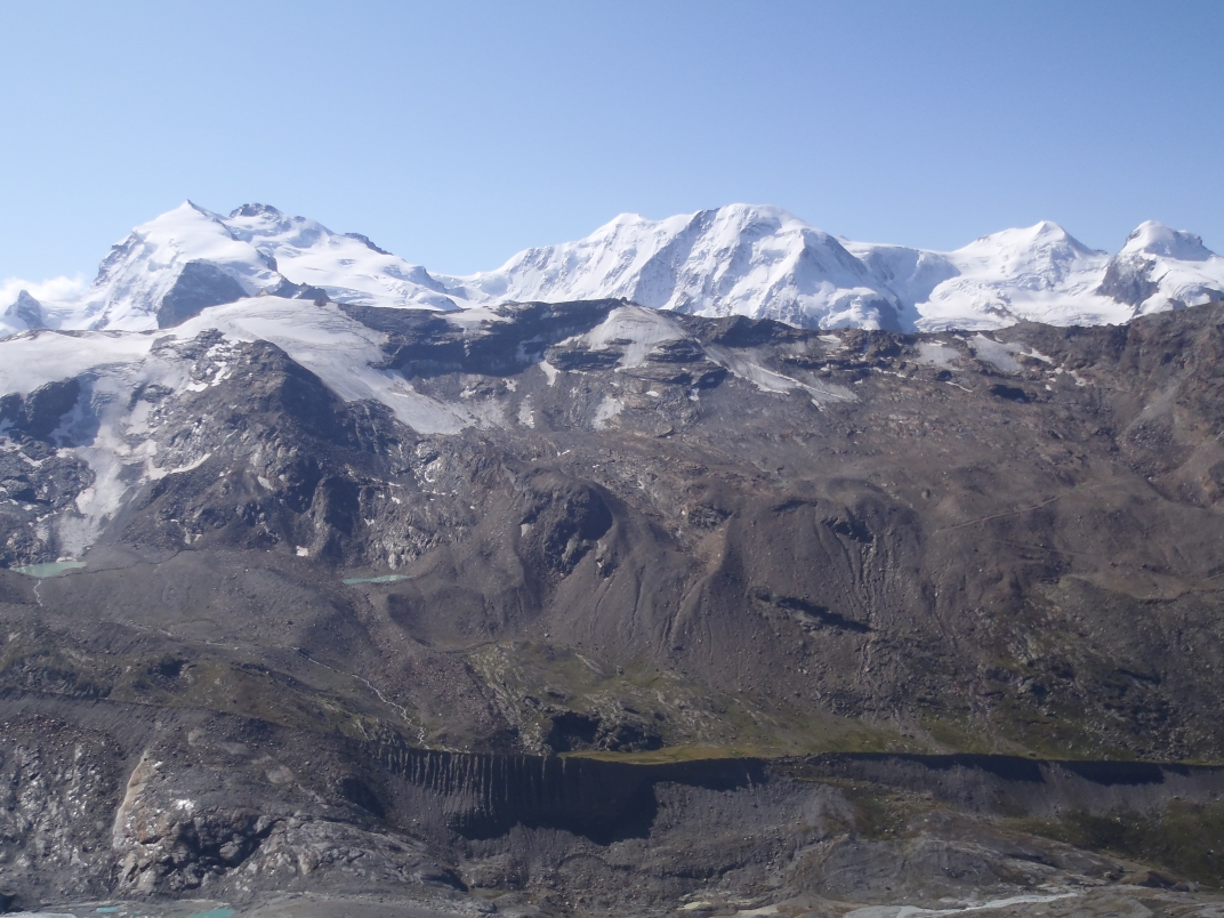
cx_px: 612
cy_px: 459
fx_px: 1273
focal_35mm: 36
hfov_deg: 51.4
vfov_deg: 39.7
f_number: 5
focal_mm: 6.53
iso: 80
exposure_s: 1/640
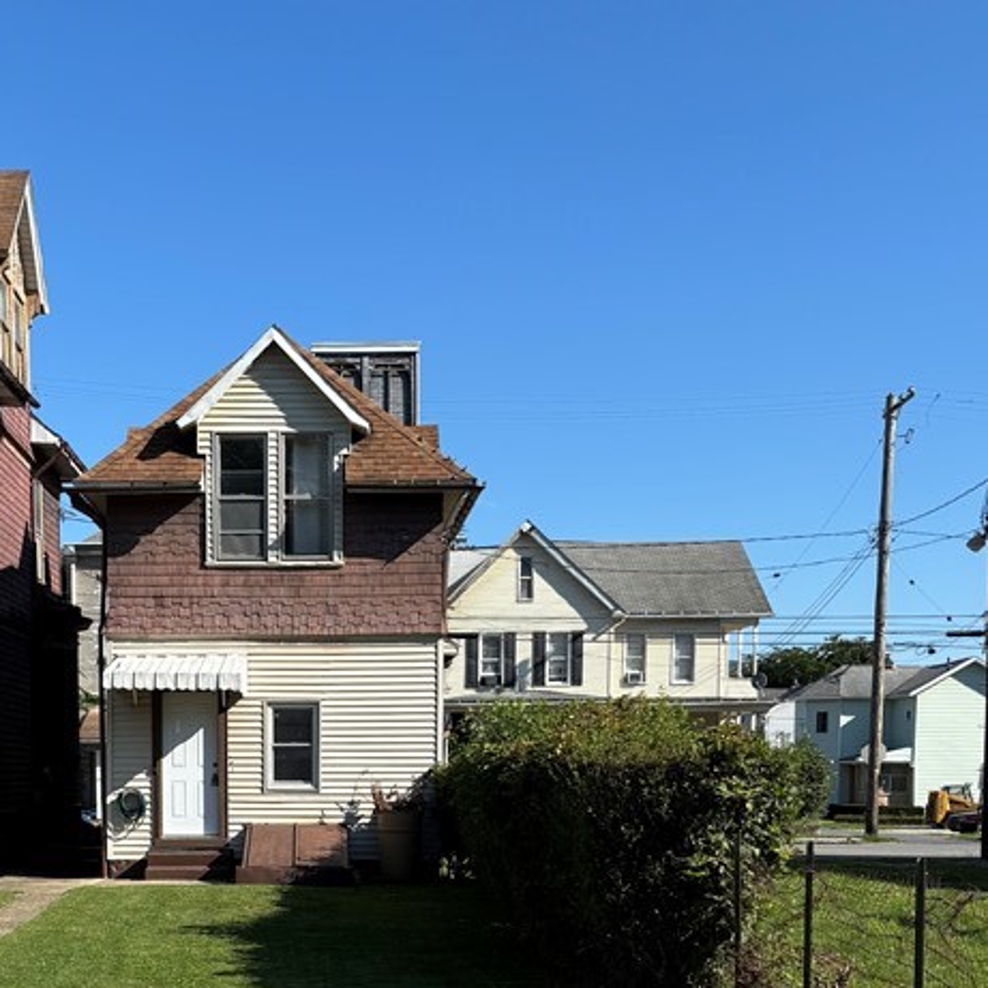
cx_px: 270
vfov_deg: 31.8
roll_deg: -1.2
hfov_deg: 32.9
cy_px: 885
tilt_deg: -3.5
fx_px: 1647
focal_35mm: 51
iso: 50
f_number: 1.6
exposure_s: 1/2513
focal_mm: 5.96
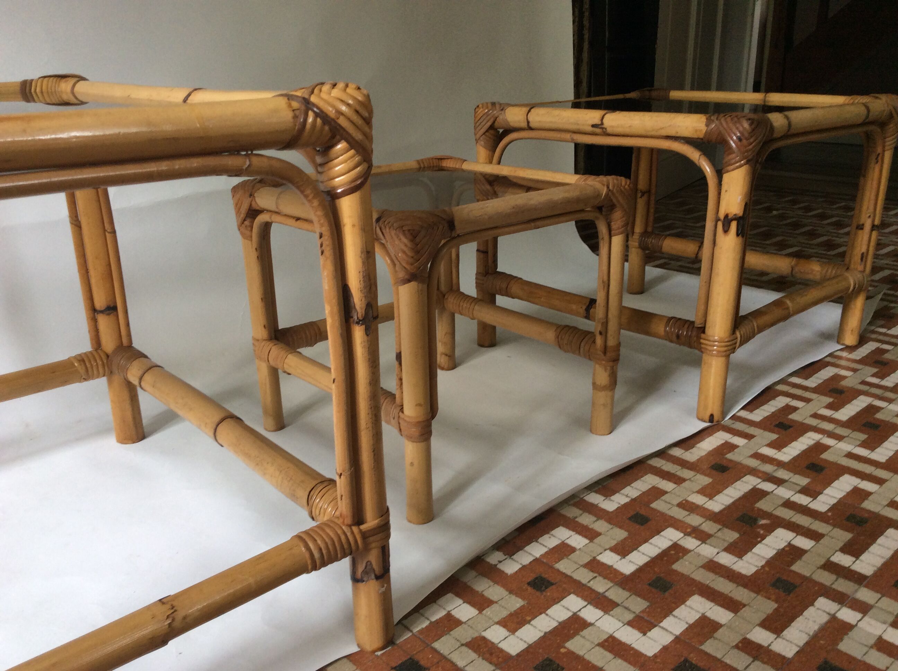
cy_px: 336
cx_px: 449
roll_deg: +3.2
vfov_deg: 44.1
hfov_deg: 56.9
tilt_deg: -21.3
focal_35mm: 32
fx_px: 829
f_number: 2.4
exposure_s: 1/25
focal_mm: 3.3
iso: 64
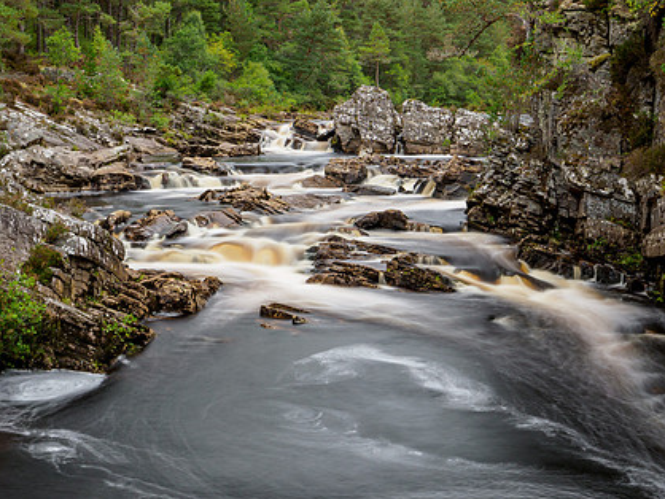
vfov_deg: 24.0
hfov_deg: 31.6
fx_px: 1173
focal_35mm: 61
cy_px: 308
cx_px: 382
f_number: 7.1
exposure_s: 8
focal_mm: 22
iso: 200
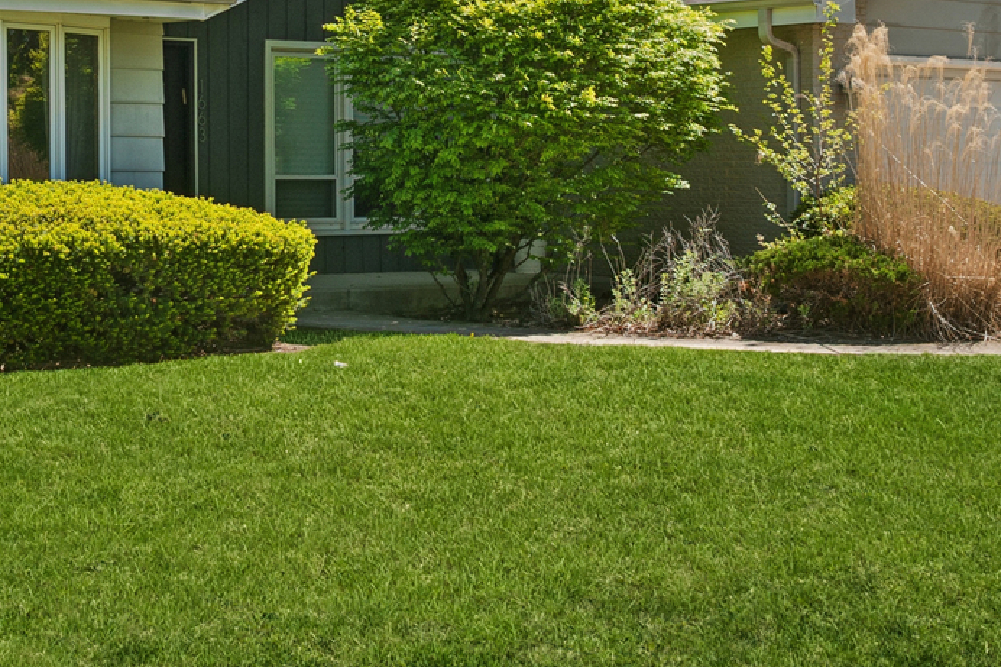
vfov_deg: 19.1
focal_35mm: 68
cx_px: 216
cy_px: -95
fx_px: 1890
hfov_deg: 29.1
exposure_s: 1/400
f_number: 8
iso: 400
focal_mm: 29
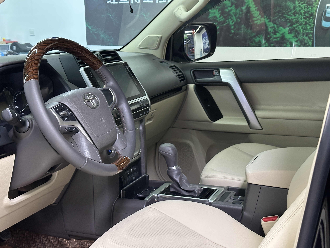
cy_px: 124
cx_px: 165
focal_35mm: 48
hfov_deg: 39.7
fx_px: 458
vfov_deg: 30.3
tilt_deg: -10.7
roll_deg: +0.5
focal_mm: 6.86
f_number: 1.78
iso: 400
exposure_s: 1/40
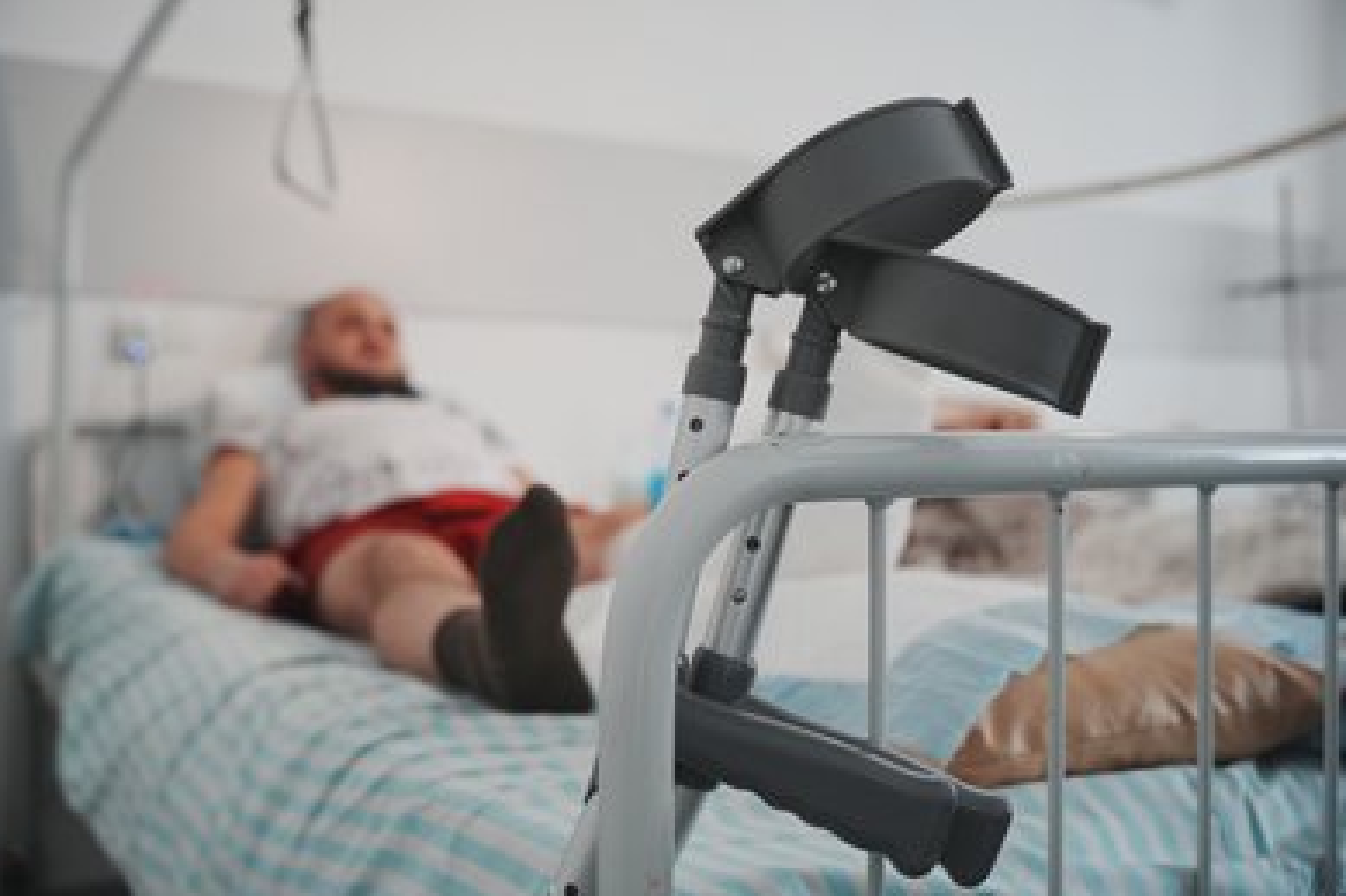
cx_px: 671
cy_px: 445
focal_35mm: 35
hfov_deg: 54.5
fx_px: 1308
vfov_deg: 37.8
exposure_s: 1/125
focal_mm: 34
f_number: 3.2
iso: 1000
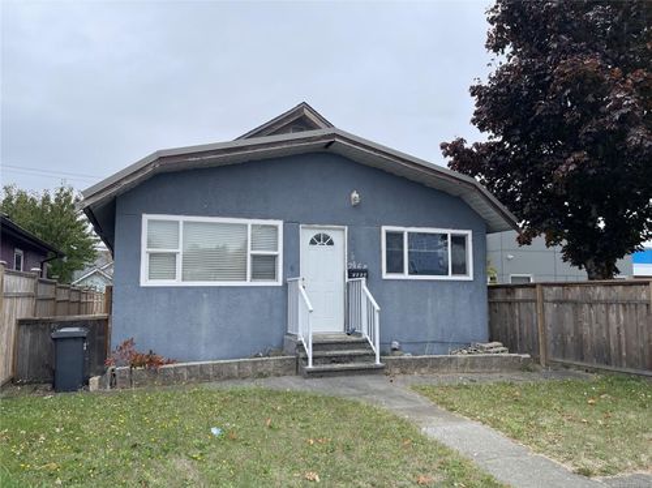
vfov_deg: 54.8
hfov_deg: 69.4
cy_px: 244
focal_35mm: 25
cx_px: 326
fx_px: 470
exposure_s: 1/775
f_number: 1.6
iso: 32
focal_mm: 5.1
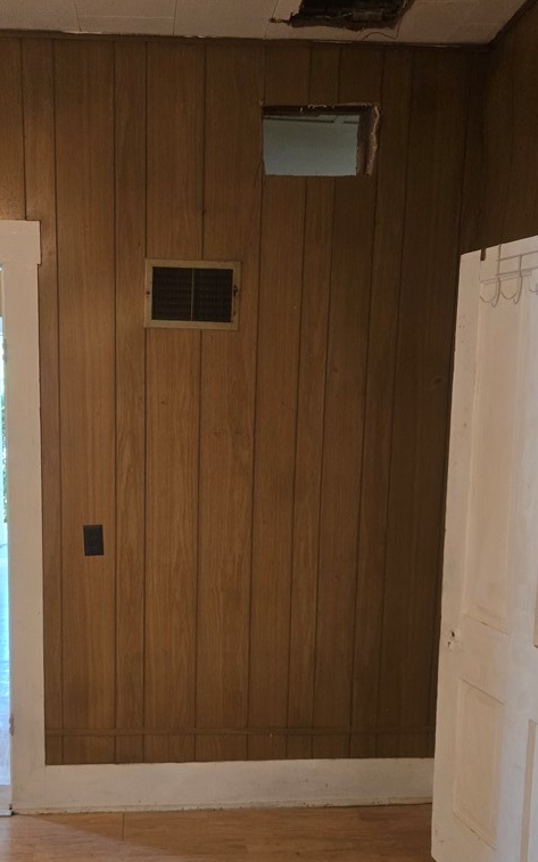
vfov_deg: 57.8
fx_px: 774
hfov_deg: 37.8
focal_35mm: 33
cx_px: 171
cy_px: 508
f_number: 1.8
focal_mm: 5.4
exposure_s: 1/120
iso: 500
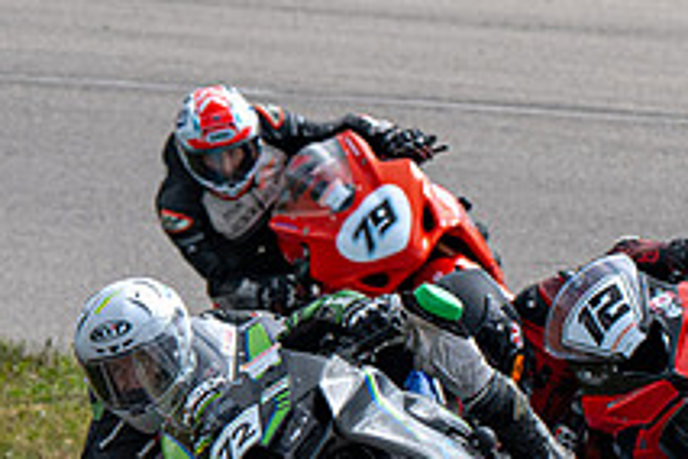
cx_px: 90
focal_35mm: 897
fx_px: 17141
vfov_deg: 1.5
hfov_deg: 2.3
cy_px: 456
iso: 200
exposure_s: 1/1250
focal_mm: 210
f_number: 6.3
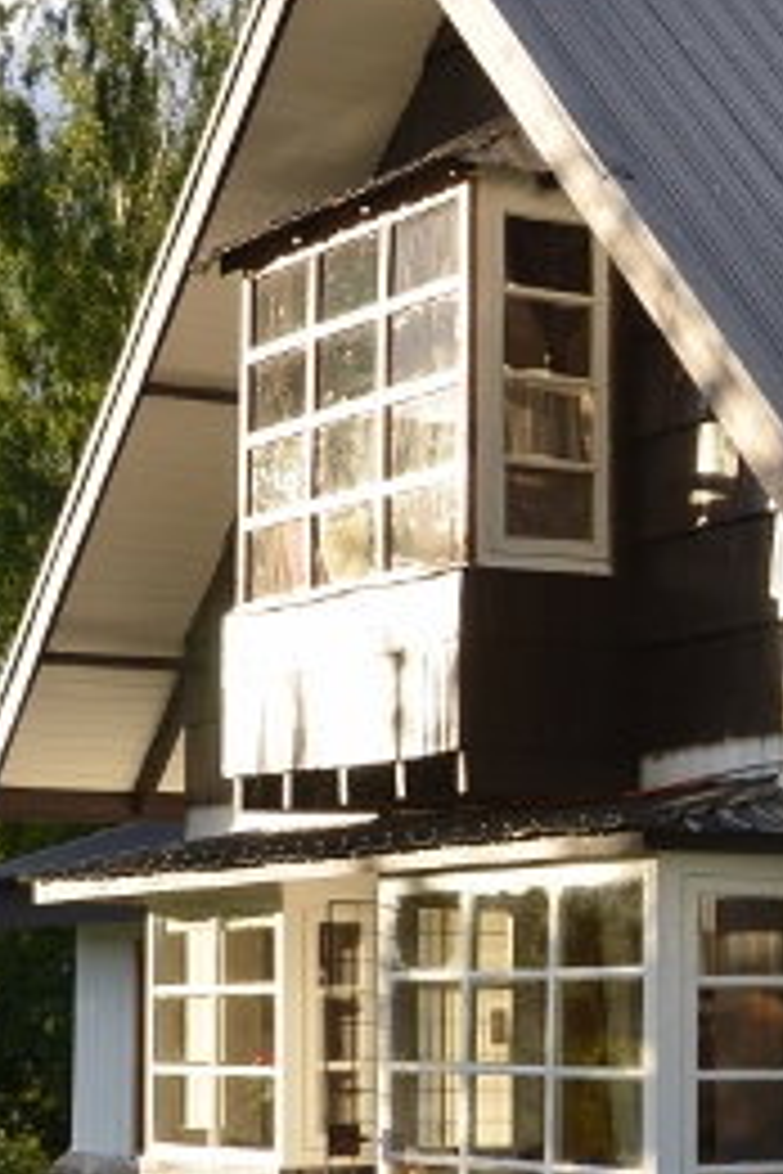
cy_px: 801
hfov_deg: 12.9
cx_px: 1120
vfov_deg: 20.1
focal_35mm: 101
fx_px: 3295
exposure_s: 1/200
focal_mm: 22
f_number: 7.1
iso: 200
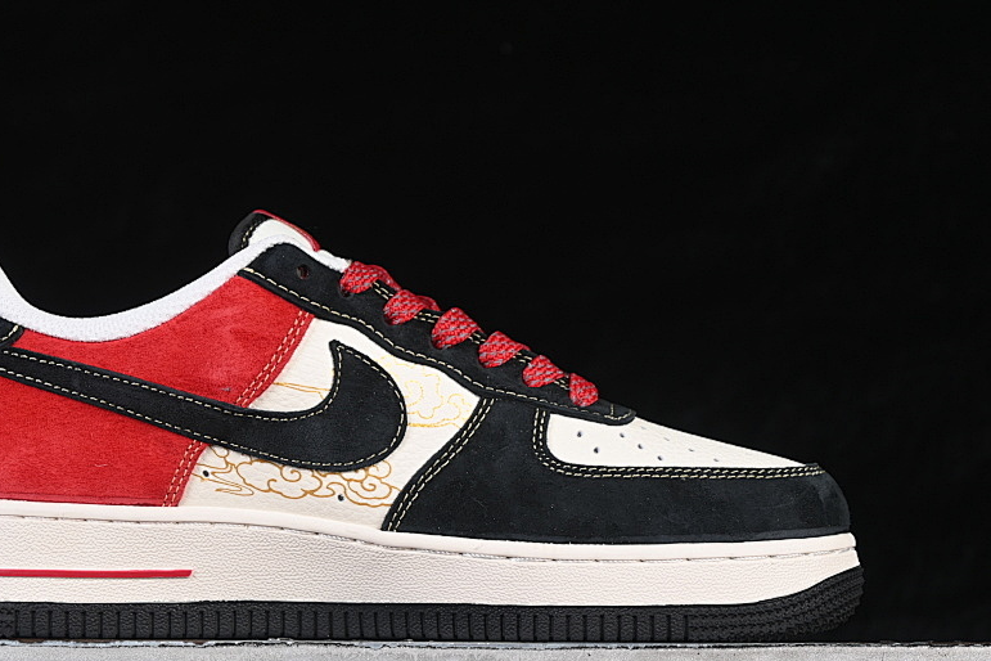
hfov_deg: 19.4
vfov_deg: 13.0
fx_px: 2890
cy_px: 350
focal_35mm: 105
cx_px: 389
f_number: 7.1
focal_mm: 50
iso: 160
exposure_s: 1/80
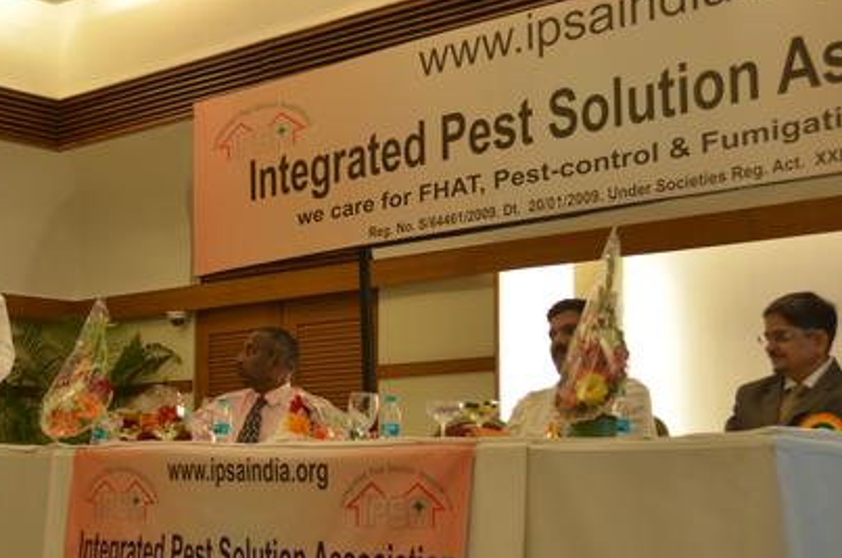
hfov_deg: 31.1
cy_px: 287
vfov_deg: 20.9
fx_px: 1511
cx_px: 368
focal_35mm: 65
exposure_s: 1/80
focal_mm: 29
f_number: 4.5
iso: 800
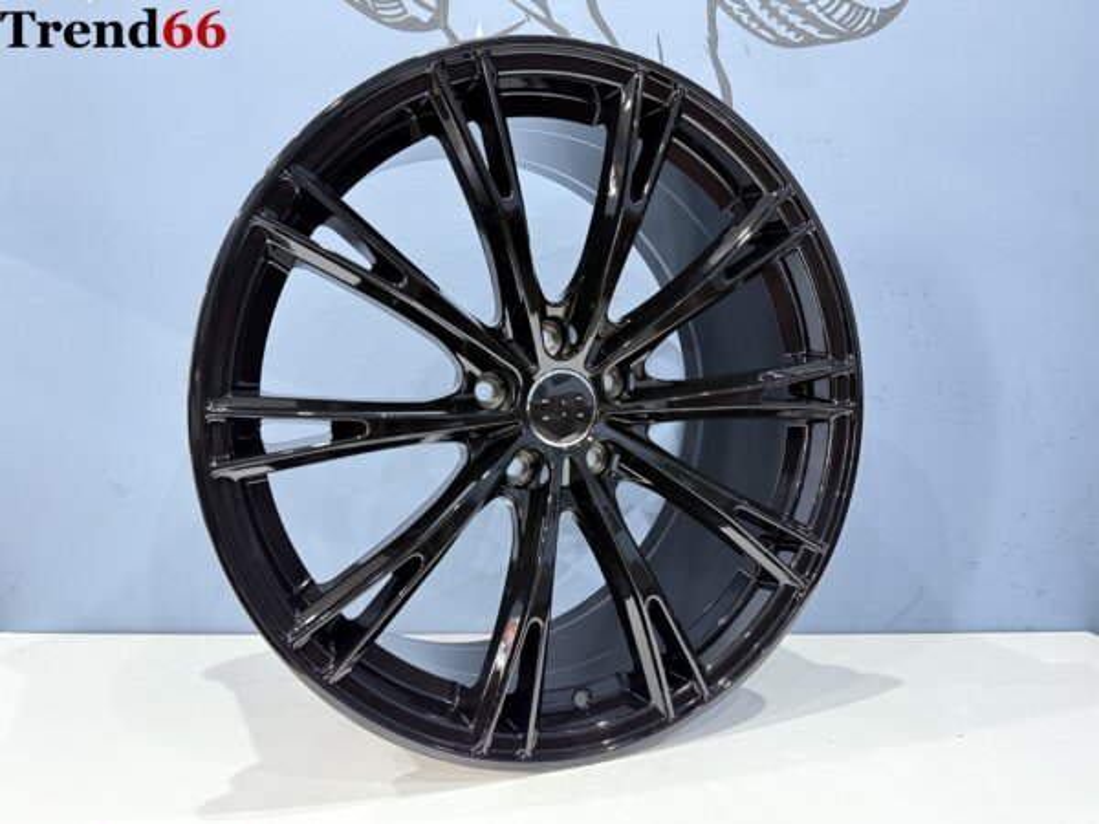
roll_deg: +1.3
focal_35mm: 24
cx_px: 550
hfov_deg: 71.6
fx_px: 762
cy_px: 412
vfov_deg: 56.8
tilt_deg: +0.0
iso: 1000
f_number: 1.78
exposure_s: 1/25
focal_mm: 6.76
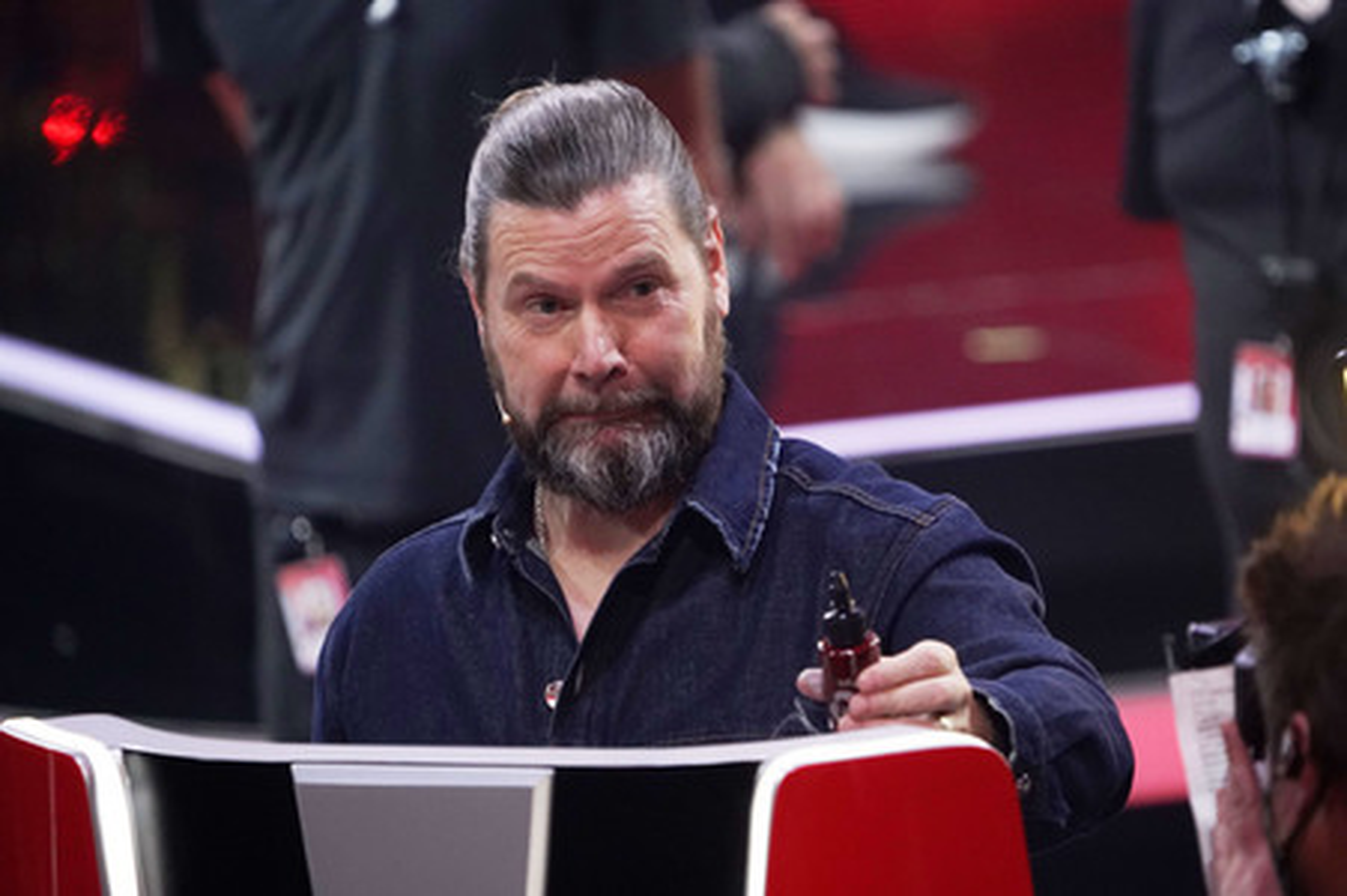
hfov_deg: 3.9
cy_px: 448
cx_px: 674
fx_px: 20003
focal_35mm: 535
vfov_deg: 2.6
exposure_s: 1/160
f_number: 6.3
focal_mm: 535
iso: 5000
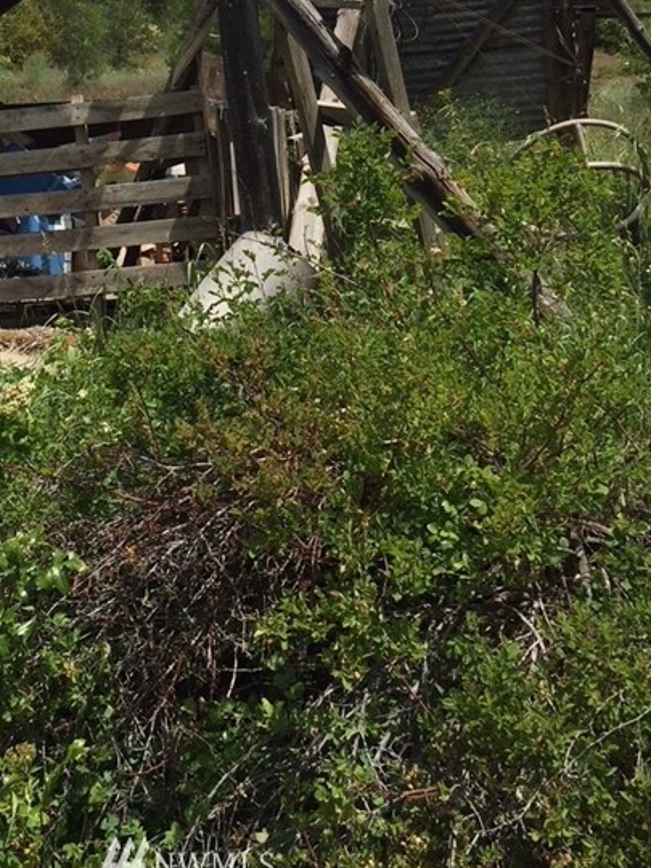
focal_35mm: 55
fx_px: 1379
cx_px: 191
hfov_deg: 26.3
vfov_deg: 33.2
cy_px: 95
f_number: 2.2
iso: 32
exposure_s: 1/2639
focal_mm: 4.15
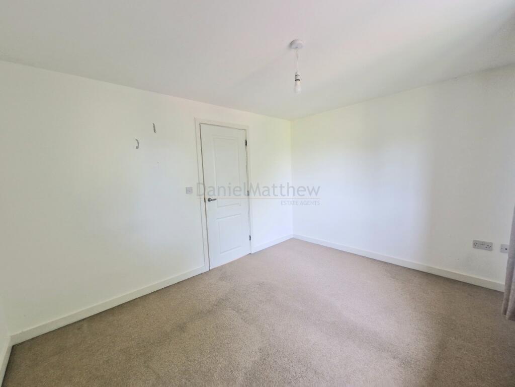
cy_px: 194
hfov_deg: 106.2
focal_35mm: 13
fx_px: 193
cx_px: 258
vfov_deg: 89.9
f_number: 2.2
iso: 200
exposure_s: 1/50
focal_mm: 2.2
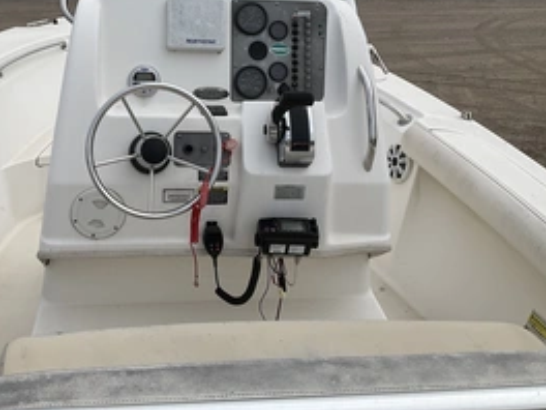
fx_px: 694
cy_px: 114
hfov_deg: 42.5
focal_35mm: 44
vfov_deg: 32.4
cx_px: 192
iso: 25
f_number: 1.8
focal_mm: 3
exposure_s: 1/3125
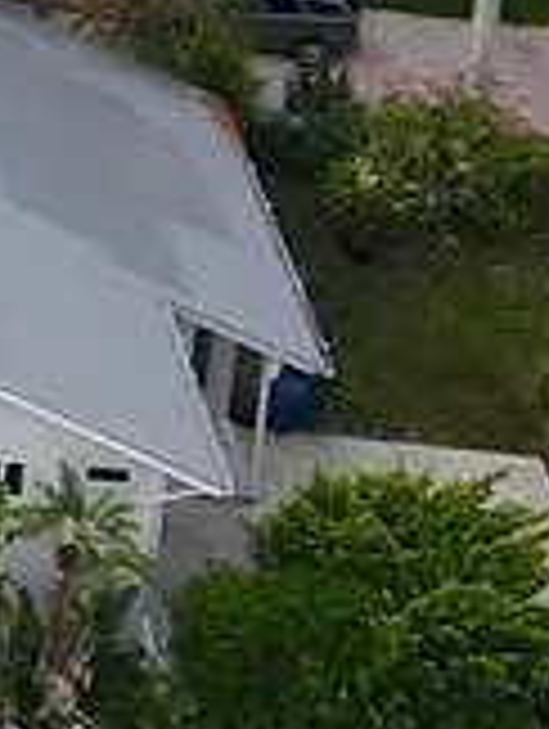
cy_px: -1354
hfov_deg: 5.4
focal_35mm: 237
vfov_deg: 7.5
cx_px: -1773
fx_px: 4999
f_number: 2.8
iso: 100
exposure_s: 1/100
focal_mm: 4.5
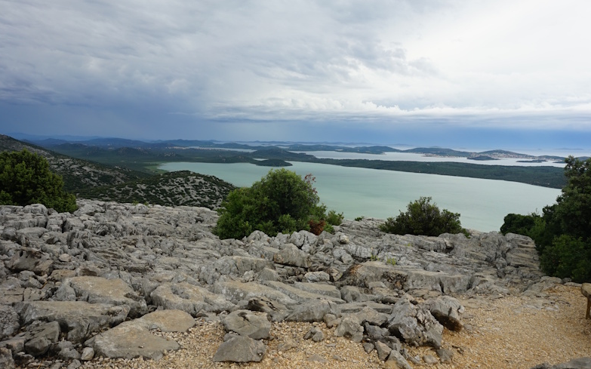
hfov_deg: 72.6
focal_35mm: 25
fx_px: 403
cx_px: 297
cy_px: 195
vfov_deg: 49.2
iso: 100
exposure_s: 1/100
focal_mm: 16
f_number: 9
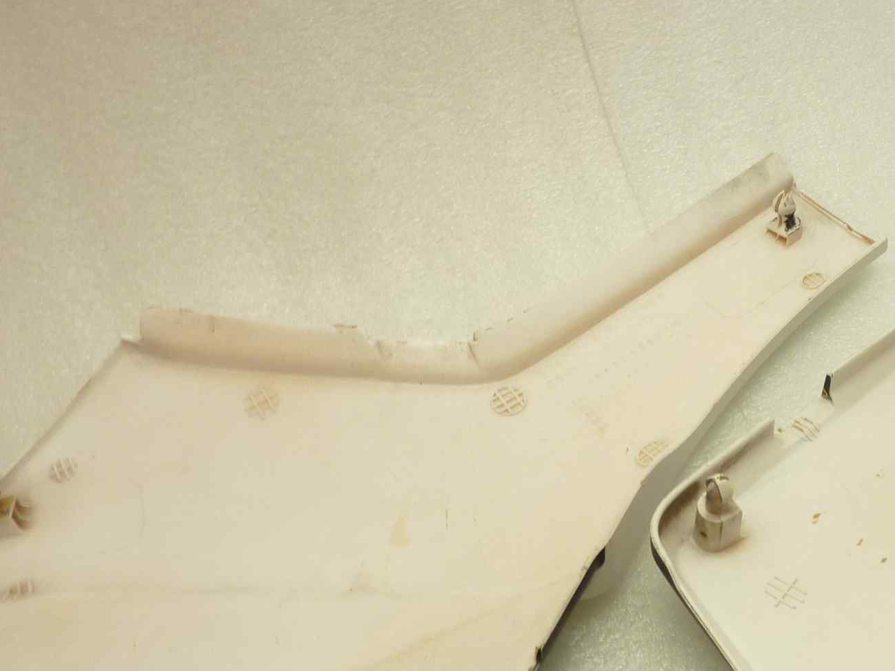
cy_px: 483
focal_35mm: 49
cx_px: 731
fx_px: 1267
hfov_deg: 37.4
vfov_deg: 29.3
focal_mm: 4.1
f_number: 3.3
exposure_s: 1/25
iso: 80
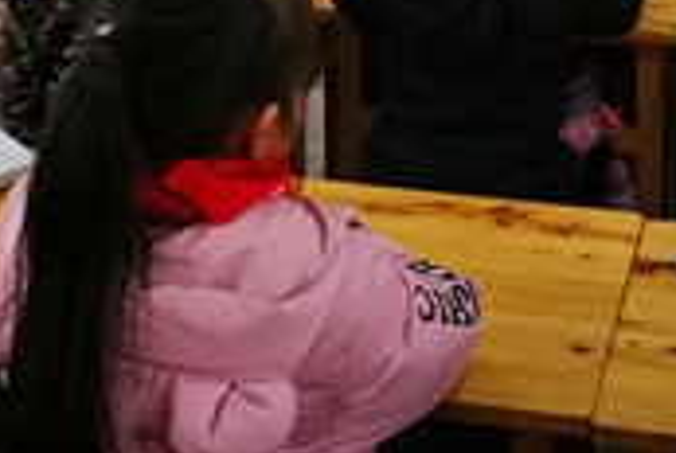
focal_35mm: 81
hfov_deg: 24.6
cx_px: 535
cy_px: -232
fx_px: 1524
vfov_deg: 15.6
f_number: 2.2
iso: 320
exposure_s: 1/25
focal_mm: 4.5
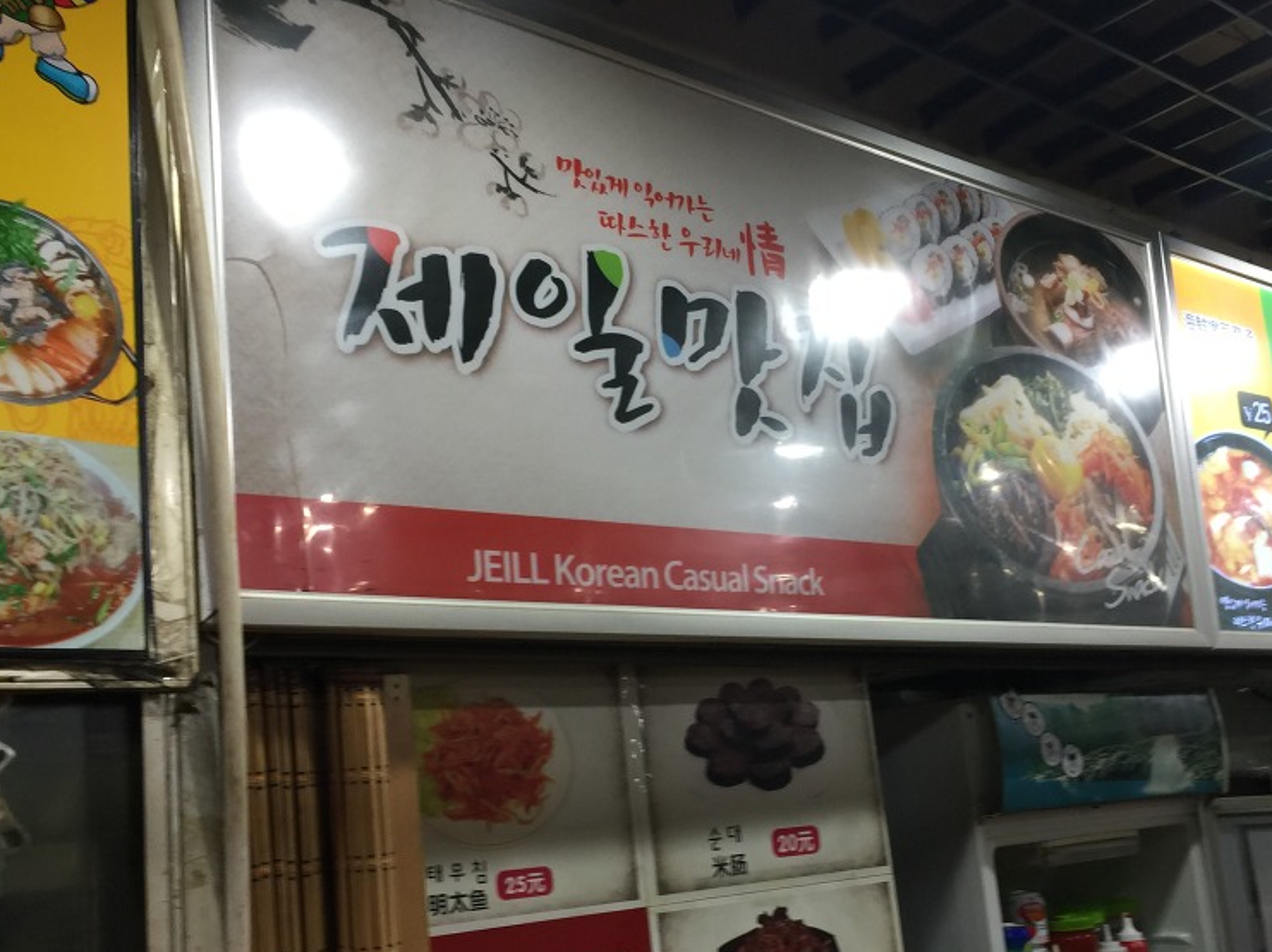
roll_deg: +5.0
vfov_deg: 38.4
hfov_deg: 50.0
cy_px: 592
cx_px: 736
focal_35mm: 37
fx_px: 1359
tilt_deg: +7.8
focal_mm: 4.15
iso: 32
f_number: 2.2
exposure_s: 1/15
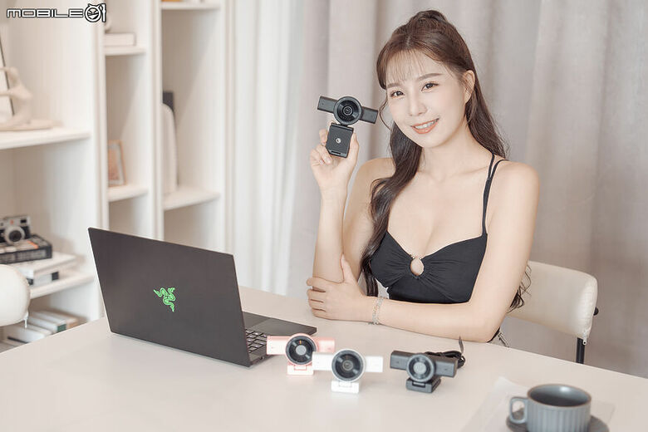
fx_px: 1044
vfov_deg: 23.4
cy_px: 216
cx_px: 324
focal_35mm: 58
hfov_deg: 34.5
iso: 1000
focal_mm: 58
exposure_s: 1/60
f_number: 2.8
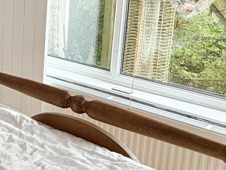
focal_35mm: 64
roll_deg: +1.1
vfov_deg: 22.5
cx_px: -71
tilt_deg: -13.4
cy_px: 26
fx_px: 418
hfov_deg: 25.8
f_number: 2.2
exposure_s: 1/119
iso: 80
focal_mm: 2.22
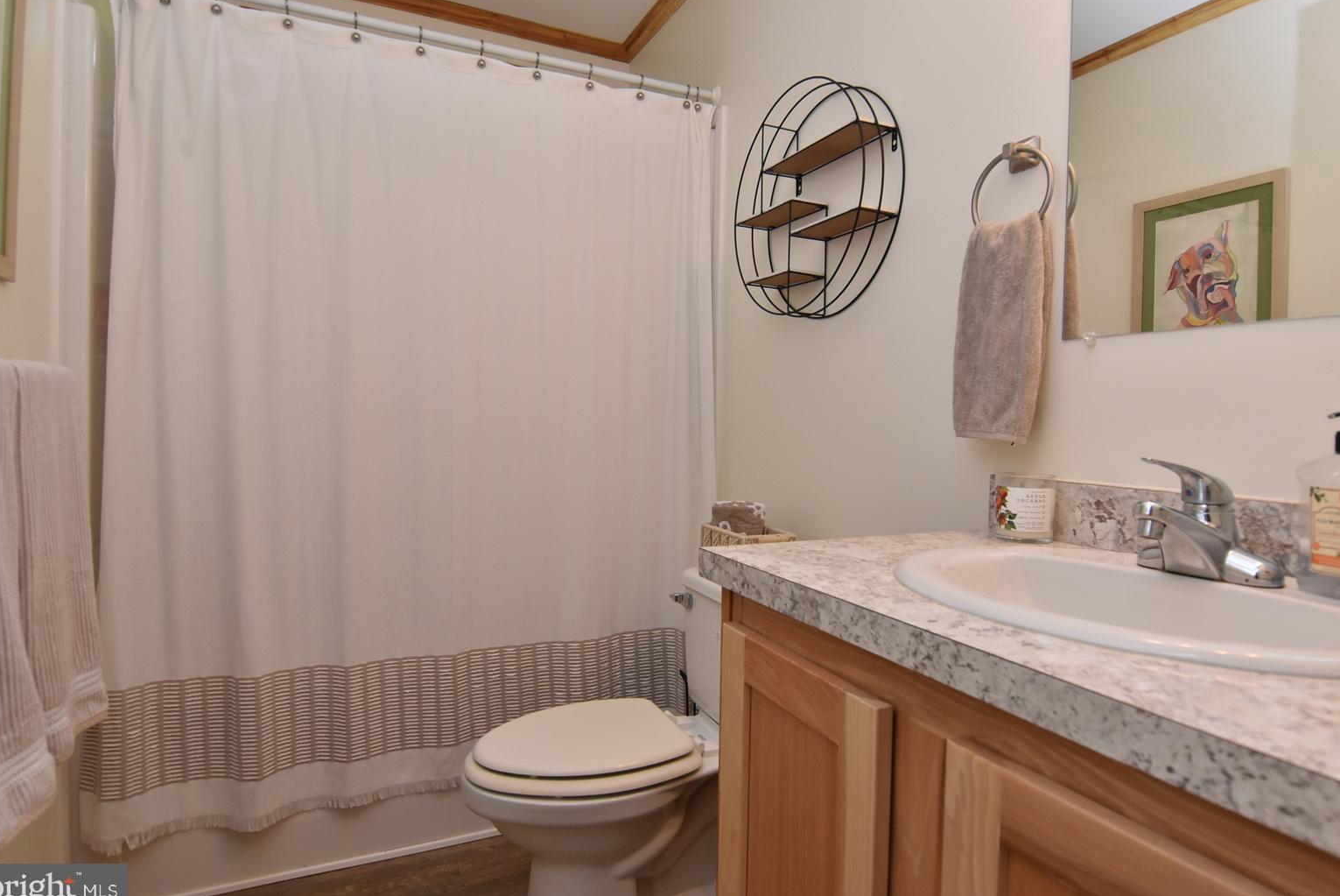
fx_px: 708
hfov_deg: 86.9
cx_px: 682
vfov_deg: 64.6
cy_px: 441
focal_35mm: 19
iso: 800
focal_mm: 12
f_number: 6.3
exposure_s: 1/60
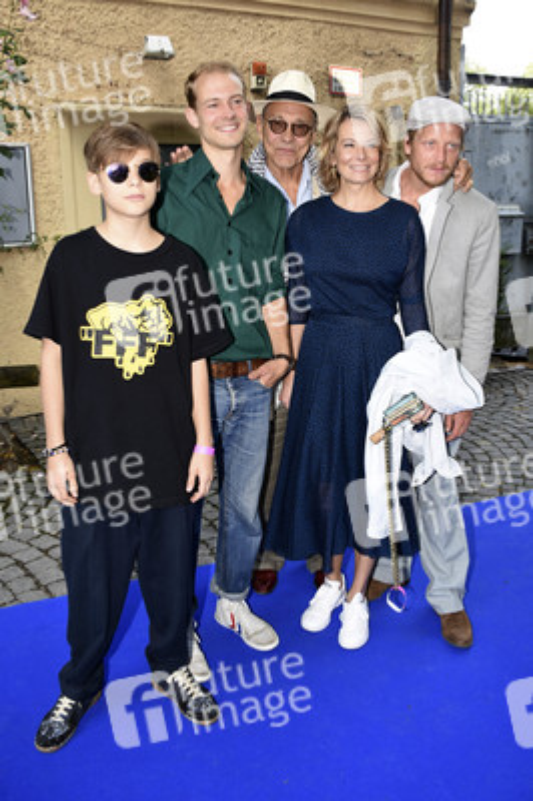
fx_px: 667
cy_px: 400
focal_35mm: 30
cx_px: 266
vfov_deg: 62.0
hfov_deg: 43.5
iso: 100
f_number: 3.5
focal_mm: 20
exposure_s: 1/160
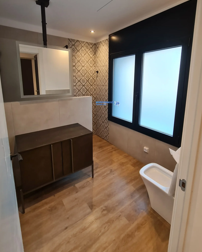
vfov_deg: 92.2
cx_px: 104
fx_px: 120
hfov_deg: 80.4
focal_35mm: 16
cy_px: 104
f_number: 2.2
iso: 100
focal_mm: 2.2
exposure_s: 1/50
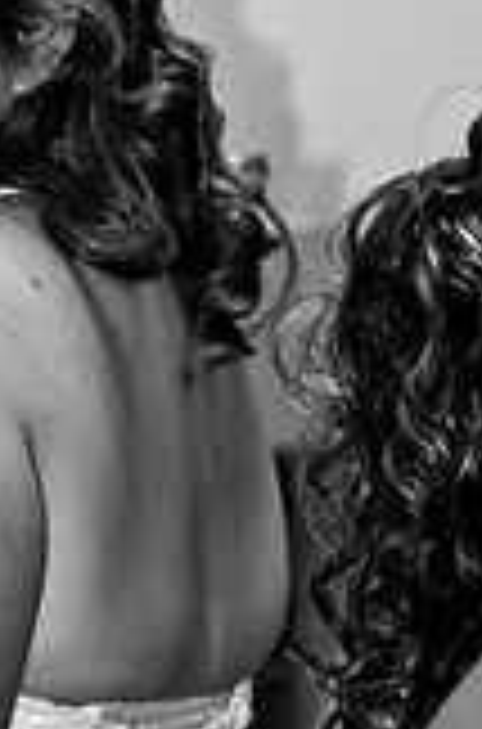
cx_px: 151
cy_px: 522
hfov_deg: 4.1
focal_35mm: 334
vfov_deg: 6.2
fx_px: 6751
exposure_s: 1/60
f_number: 4
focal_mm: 80
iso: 400
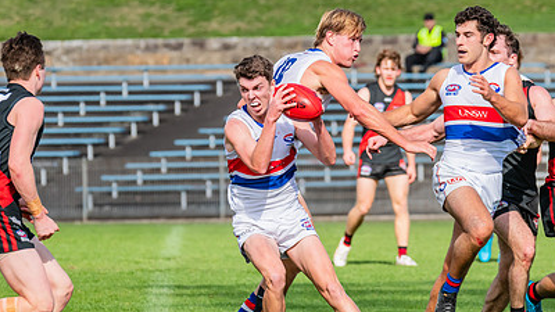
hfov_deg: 4.4
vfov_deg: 2.5
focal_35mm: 494
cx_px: 320
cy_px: 66
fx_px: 7270
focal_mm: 290
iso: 800
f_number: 8
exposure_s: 1/1600
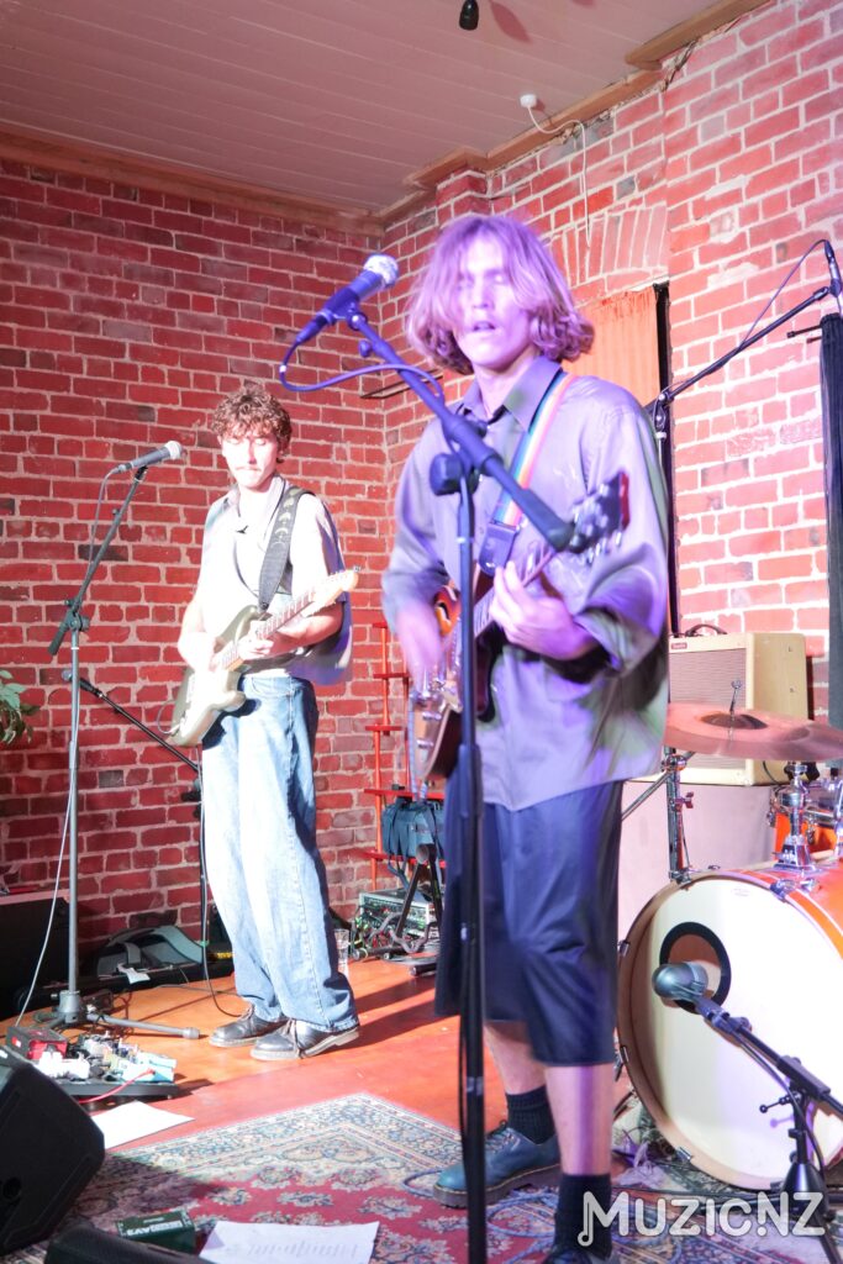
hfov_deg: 36.0
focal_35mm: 37
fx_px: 1299
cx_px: 422
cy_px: 632
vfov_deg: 51.9
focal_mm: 37
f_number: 4.6
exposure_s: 1/25
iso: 6400
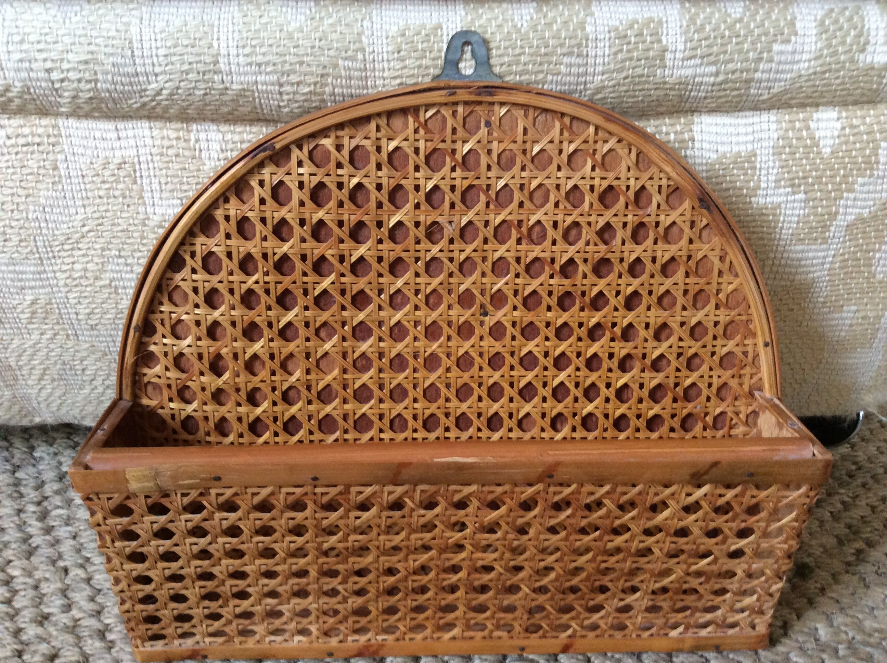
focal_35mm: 32
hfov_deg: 56.9
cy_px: 332
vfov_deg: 44.1
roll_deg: +0.3
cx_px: 444
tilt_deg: -34.7
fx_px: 819
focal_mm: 3.3
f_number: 2.4
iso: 125
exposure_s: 1/25
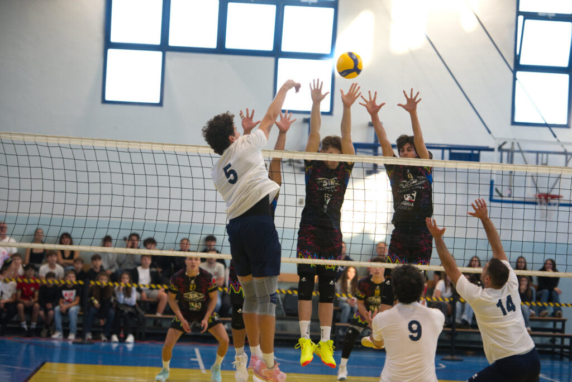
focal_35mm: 125
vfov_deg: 11.0
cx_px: 286
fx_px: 1987
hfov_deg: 16.4
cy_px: 191
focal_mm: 125
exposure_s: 1/1600
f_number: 3.2
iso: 3200
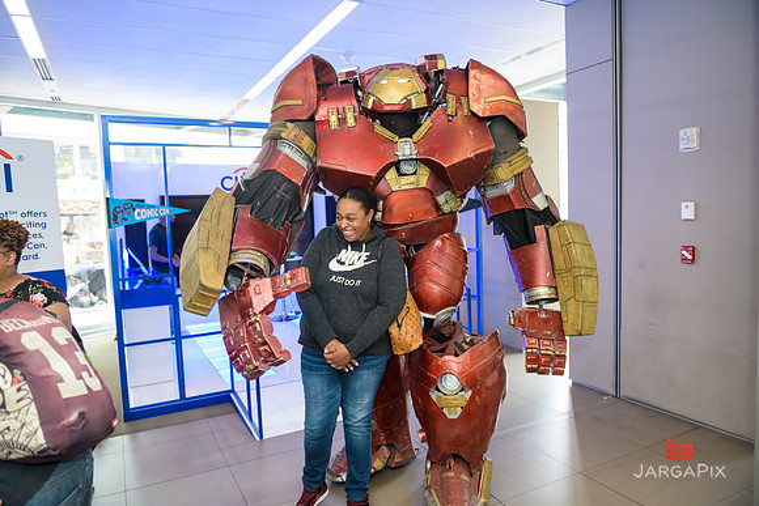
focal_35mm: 24
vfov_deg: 53.2
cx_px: 380
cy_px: 253
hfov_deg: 73.7
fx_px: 506
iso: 800
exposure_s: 1/125
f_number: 3.2
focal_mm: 24
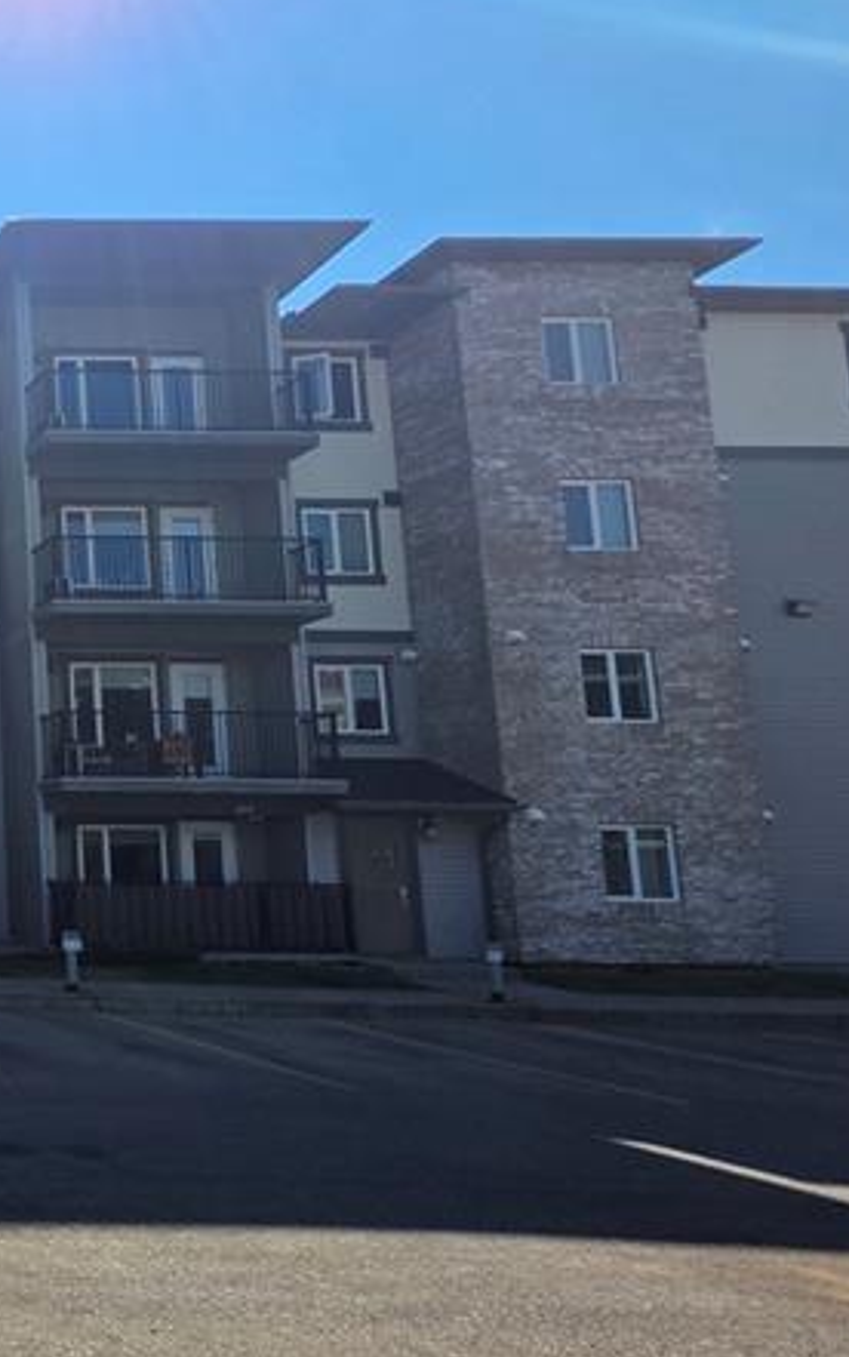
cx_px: -443
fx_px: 1184
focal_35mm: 32
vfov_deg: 59.6
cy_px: 702
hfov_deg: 27.0
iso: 40
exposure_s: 1/3220
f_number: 1.9
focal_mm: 2.2
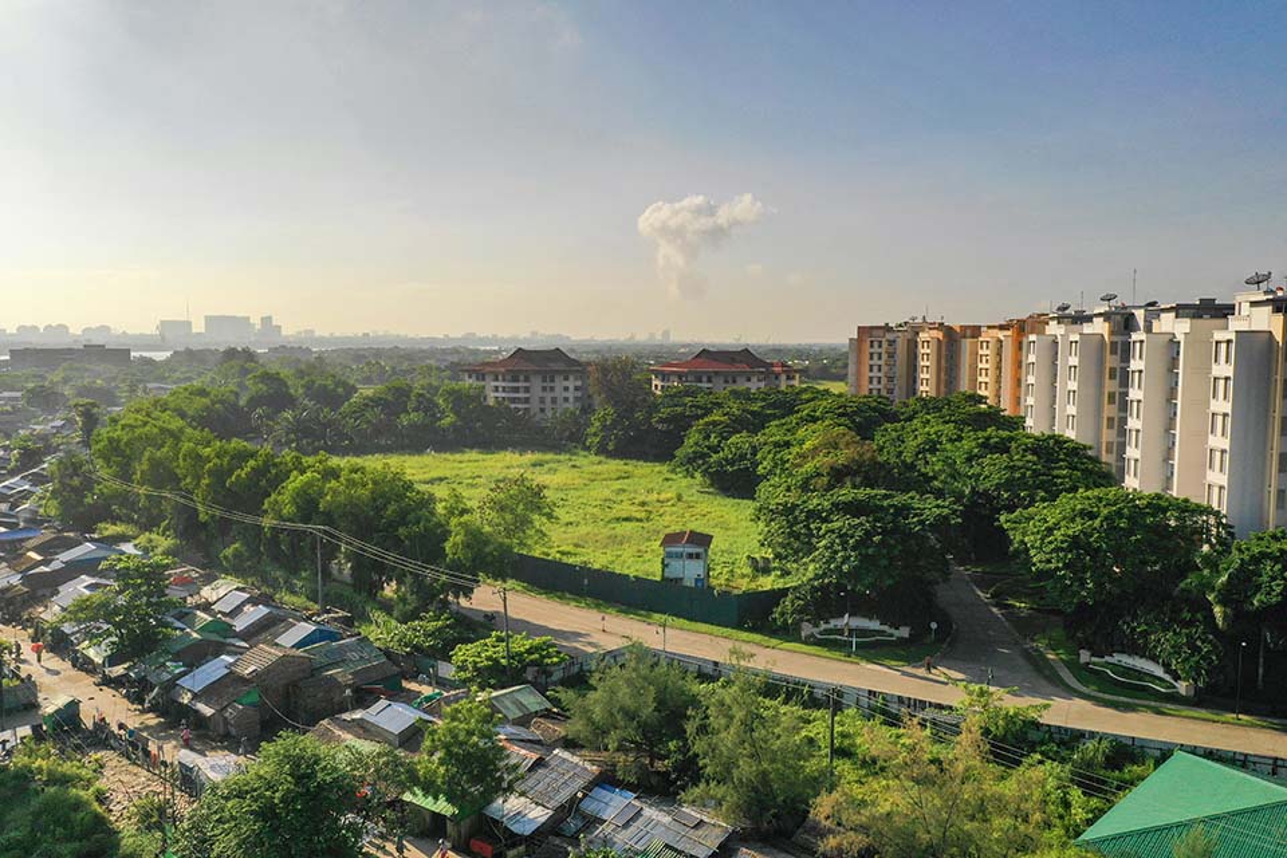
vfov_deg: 46.4
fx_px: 1001
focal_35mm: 28
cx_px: 644
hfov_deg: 65.5
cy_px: 429
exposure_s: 1/640
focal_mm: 10.26
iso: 100
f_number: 7.1
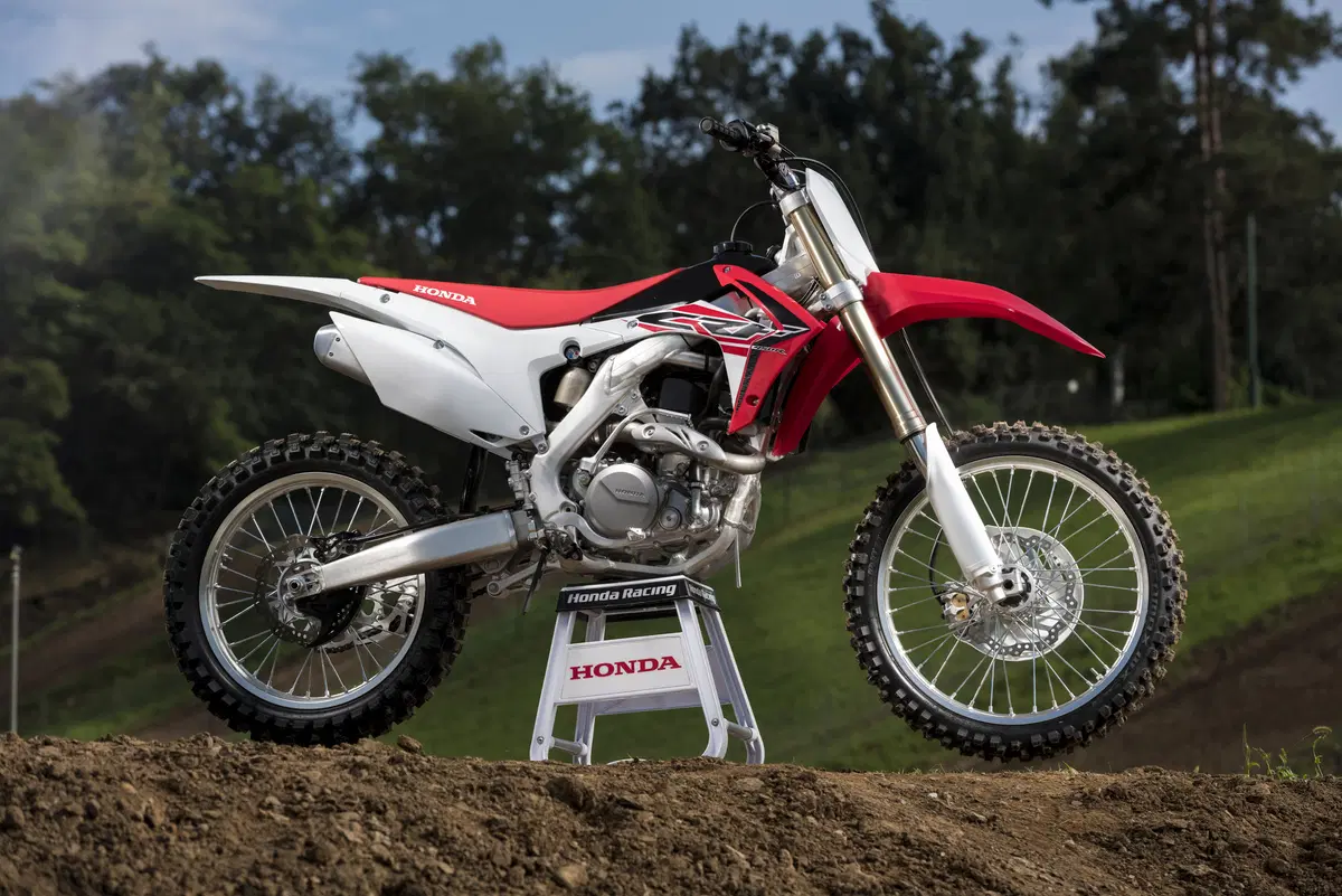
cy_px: 448
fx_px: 3915
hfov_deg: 19.4
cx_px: 671
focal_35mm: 105
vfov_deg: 13.1
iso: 31
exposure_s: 1/250
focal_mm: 105
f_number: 5.6
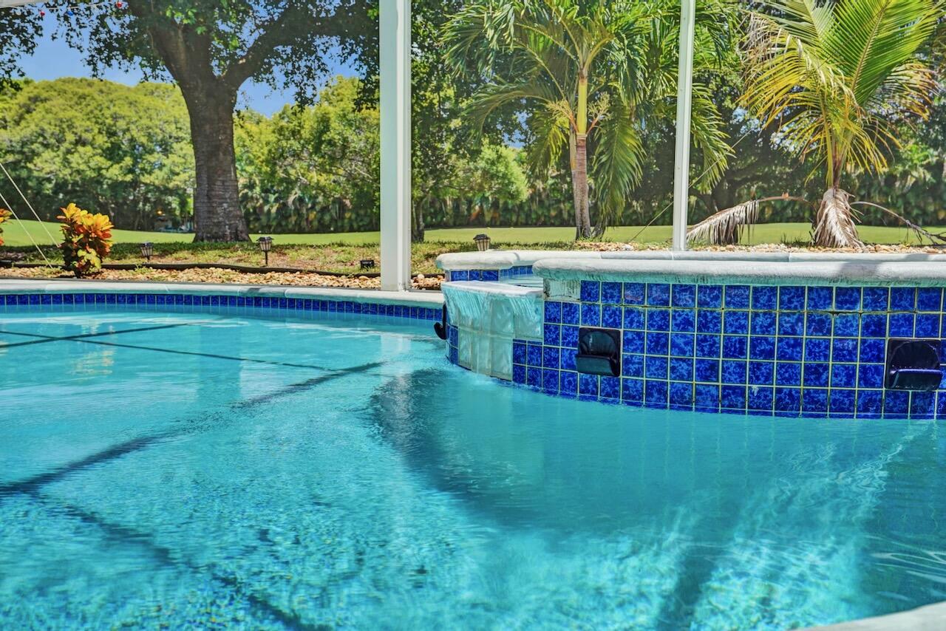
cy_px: 316
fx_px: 920
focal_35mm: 35
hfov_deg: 54.4
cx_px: 473
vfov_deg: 37.9
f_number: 5
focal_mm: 35
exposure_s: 1/8000
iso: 800
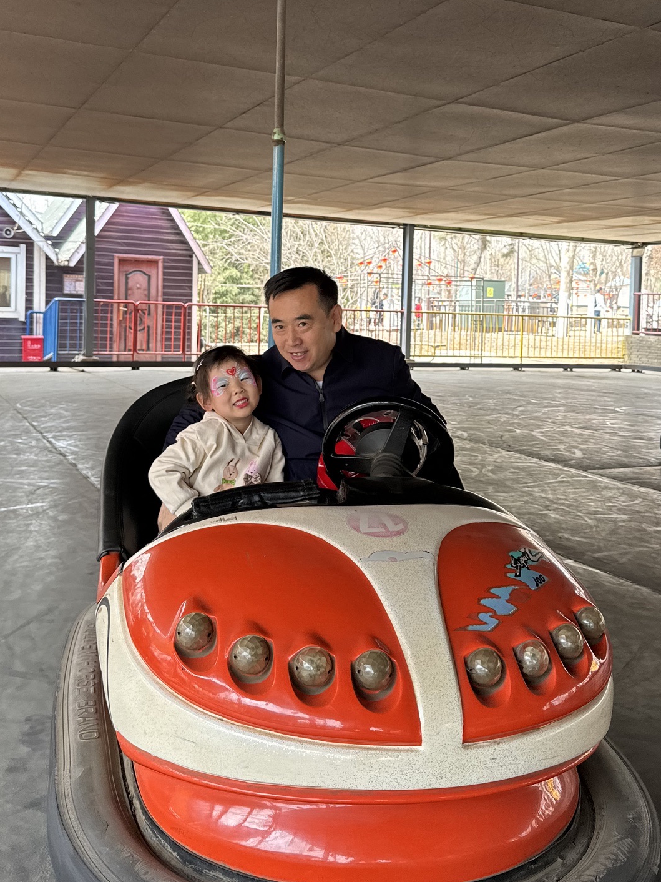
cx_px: 332
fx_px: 866
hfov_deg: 41.8
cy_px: 329
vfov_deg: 53.3
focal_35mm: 34
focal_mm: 6.76
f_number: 1.78
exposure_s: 1/199
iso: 64
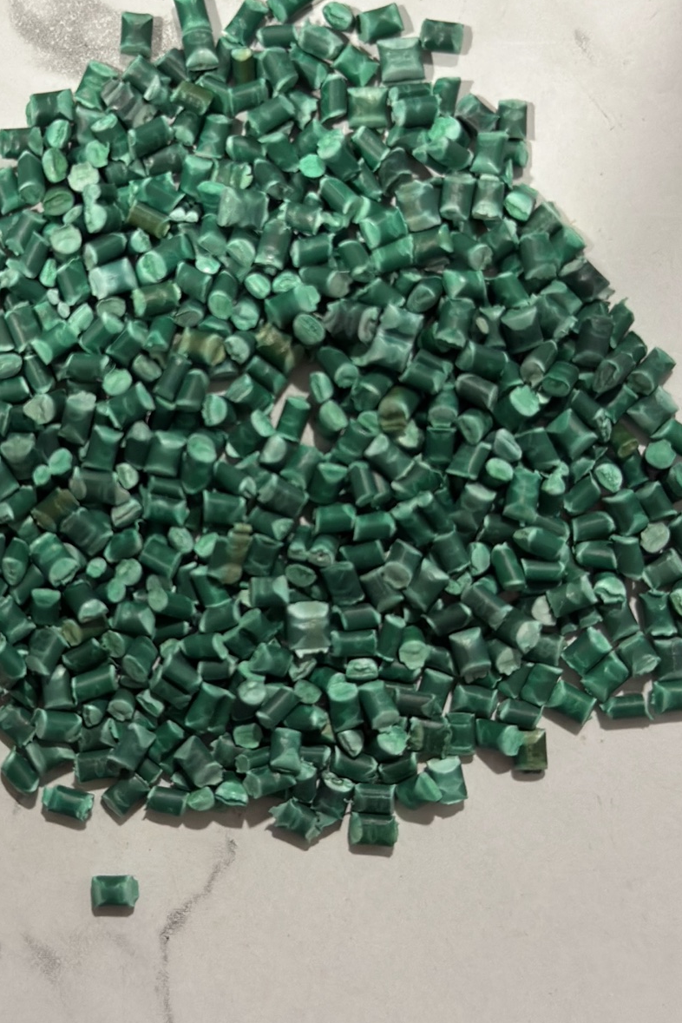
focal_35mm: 61
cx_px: 243
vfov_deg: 32.8
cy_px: 424
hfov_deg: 22.2
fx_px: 1733
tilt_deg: -88.6
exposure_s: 1/50
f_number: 1.78
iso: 250
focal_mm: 6.86
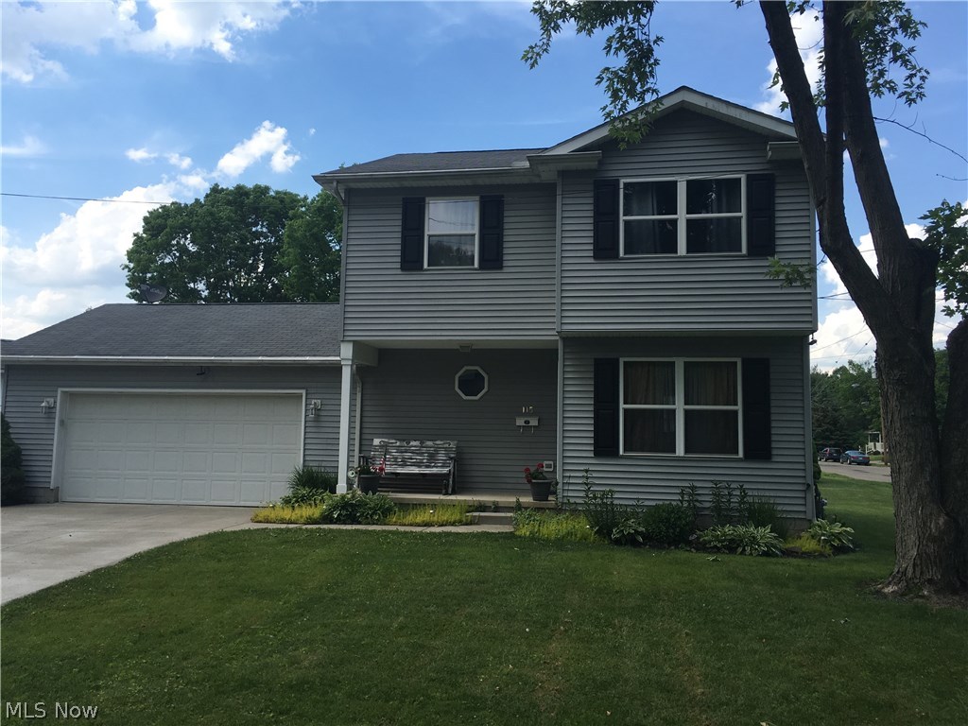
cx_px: 484
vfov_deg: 48.2
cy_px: 363
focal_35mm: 29
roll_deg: -1.7
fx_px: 811
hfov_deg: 61.7
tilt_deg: +6.6
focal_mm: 4.15
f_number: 2.2
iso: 25
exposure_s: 1/884
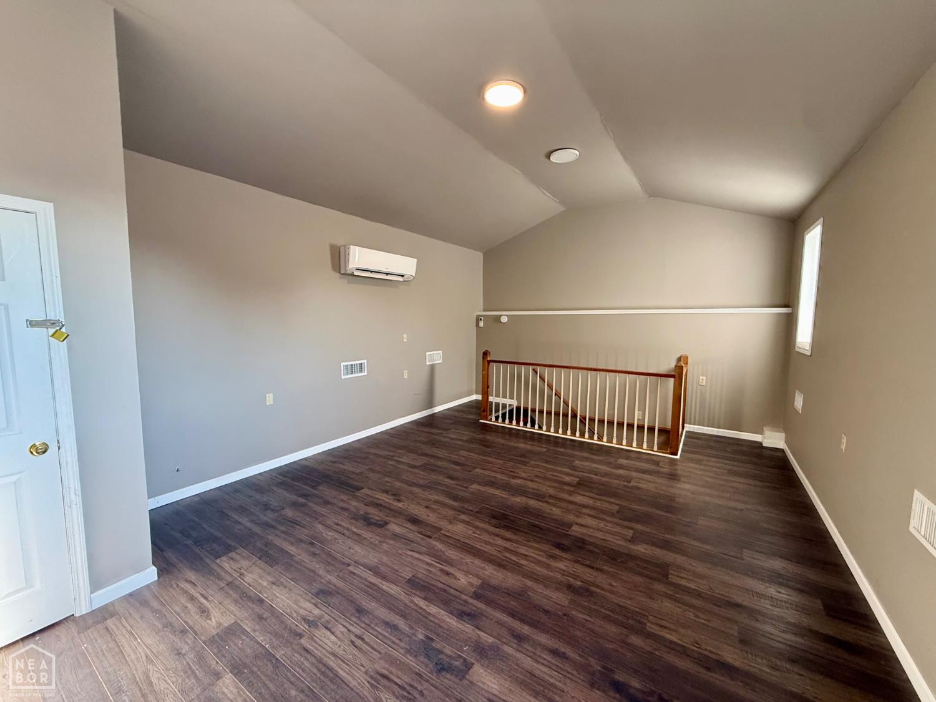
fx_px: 379
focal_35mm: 14
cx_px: 468
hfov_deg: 102.1
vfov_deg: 85.7
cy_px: 351
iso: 250
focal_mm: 2.22
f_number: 2.2
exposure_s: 1/99
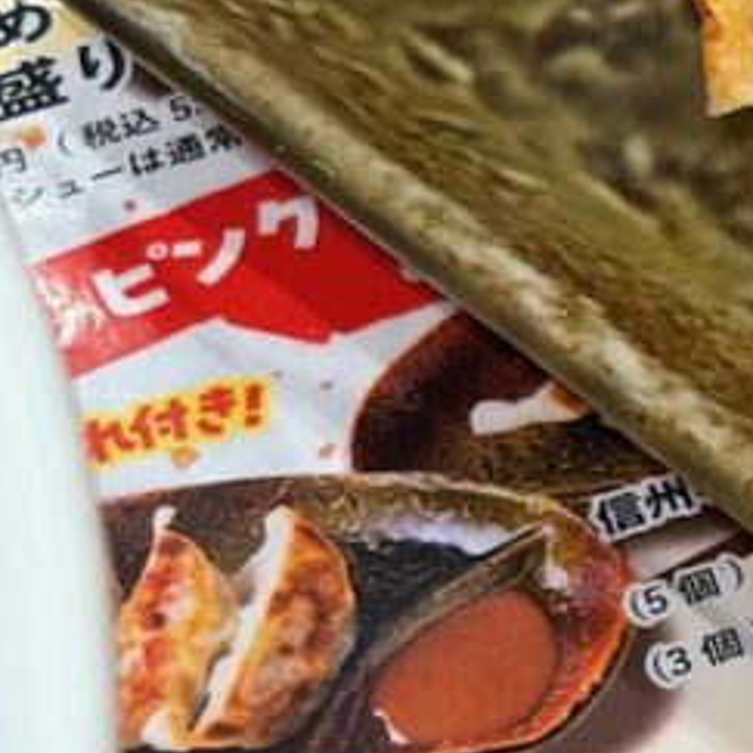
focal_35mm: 194
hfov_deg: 8.5
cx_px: 1559
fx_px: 4774
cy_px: 245
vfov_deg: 9.0
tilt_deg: -51.3
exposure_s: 1/50
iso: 125
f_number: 1.6
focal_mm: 5.96
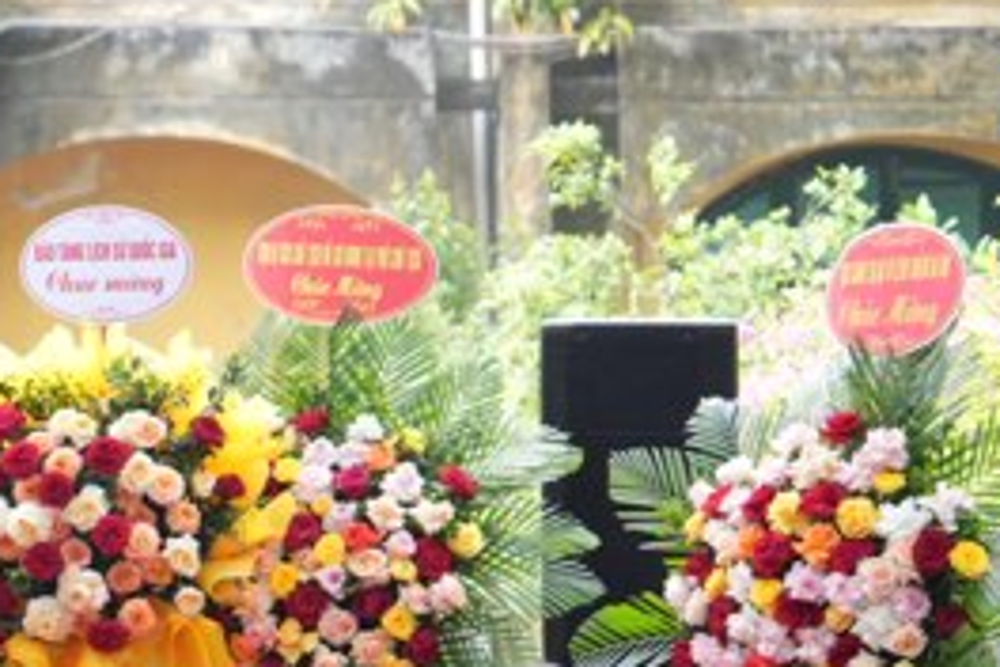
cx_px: -580
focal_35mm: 255
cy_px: 159
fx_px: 7083
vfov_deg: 5.4
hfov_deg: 7.9
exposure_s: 1/400
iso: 500
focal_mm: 70
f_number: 2.8
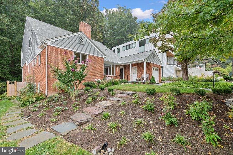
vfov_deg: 73.8
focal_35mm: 16
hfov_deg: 96.7
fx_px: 104
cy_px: 78
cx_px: 116
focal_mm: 16
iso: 1250
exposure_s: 1/250
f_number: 8
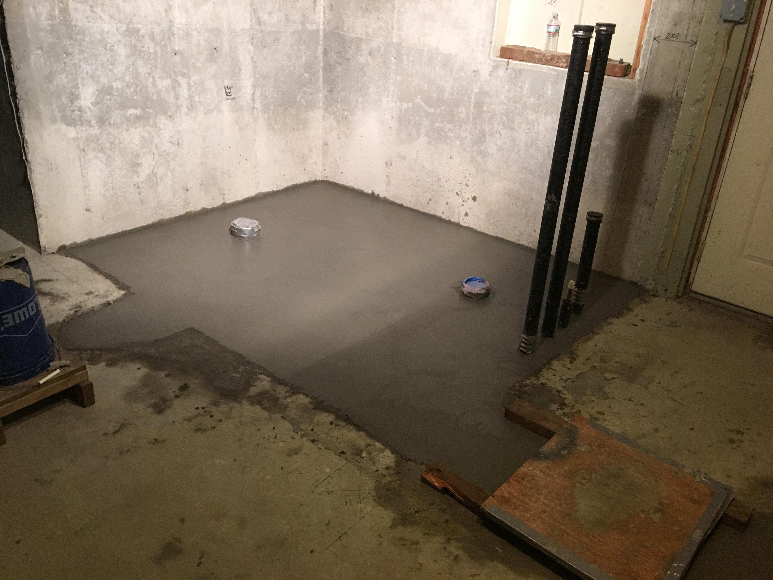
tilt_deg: -27.5
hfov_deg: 61.7
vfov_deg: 48.2
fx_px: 648
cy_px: 290
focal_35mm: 29
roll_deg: -3.4
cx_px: 386
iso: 64
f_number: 2.2
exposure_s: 1/15
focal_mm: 4.15
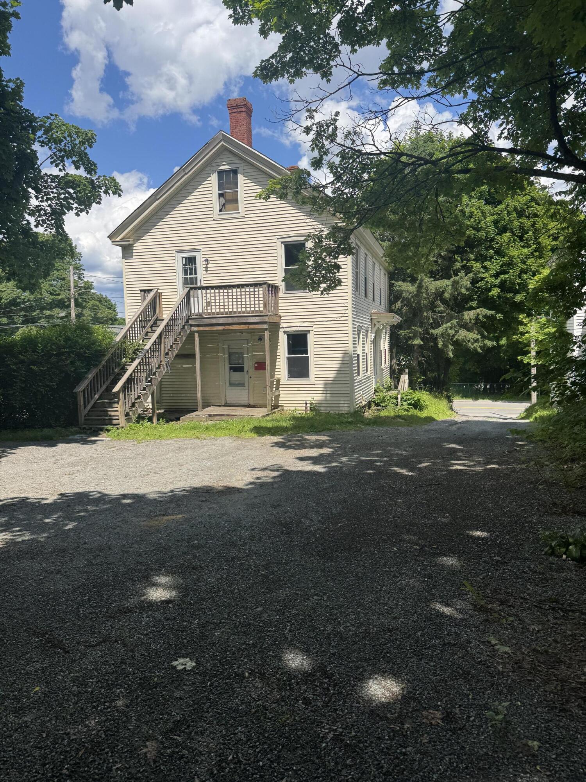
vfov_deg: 71.6
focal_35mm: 24
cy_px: 391
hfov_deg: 56.8
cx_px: 293
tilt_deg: -3.0
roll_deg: +2.5
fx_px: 542
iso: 80
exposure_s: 1/3802
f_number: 1.78
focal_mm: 6.76
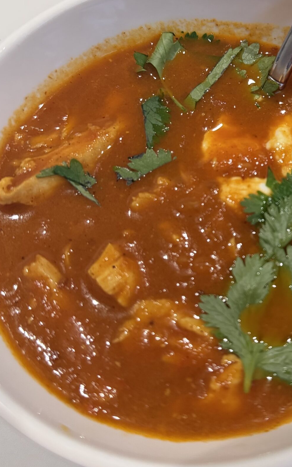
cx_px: 265
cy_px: 179
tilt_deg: -65.4
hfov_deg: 29.9
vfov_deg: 47.8
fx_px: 522
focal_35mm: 41
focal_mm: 6.76
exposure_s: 1/60
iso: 500
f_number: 1.78
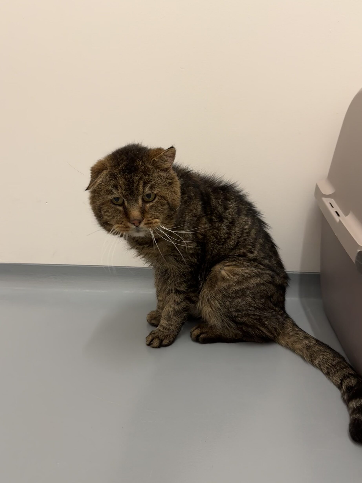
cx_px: 179
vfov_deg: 69.4
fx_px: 349
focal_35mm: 25
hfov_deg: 54.9
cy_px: 247
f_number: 1.78
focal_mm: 6.76
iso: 125
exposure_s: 1/50
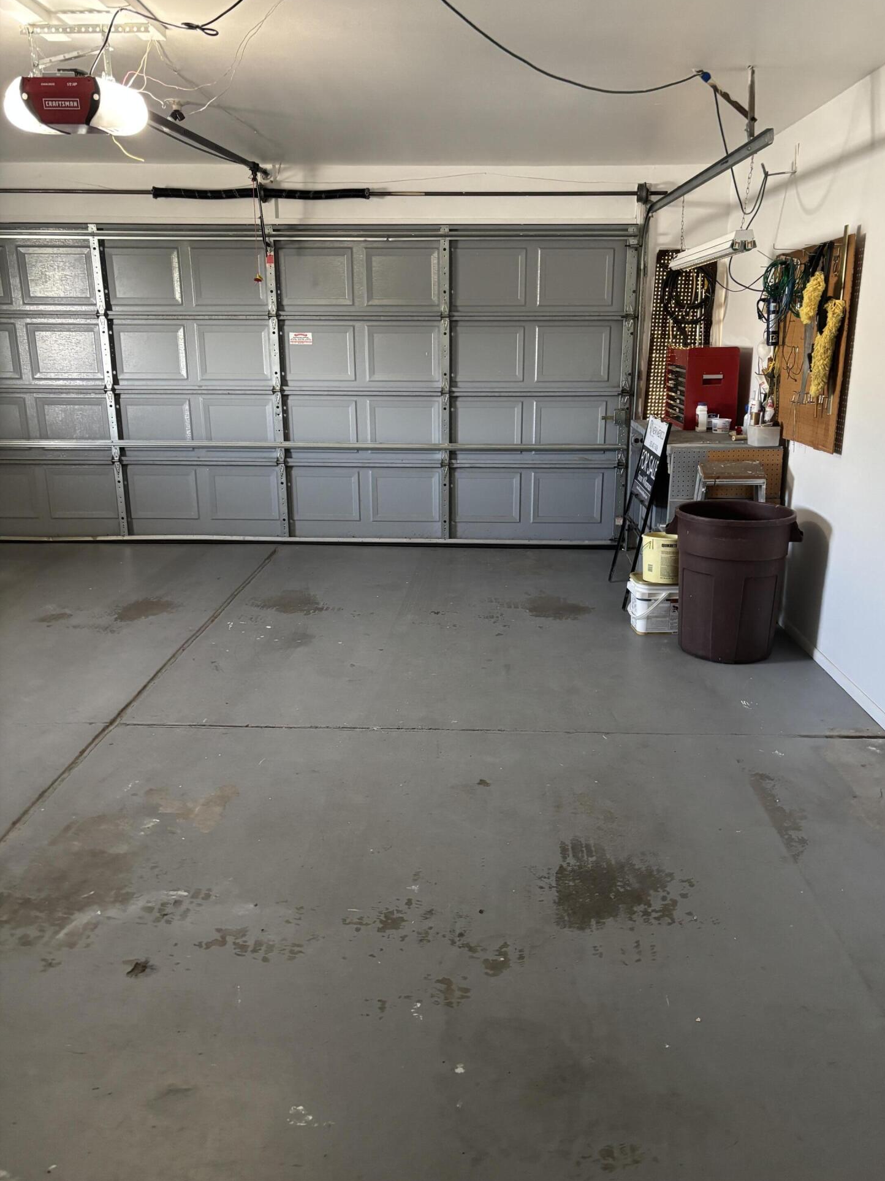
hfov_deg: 51.3
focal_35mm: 27
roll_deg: -1.0
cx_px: 459
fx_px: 921
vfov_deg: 65.3
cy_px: 576
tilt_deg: -16.0
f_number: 1.6
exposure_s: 1/60
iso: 400
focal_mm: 5.96
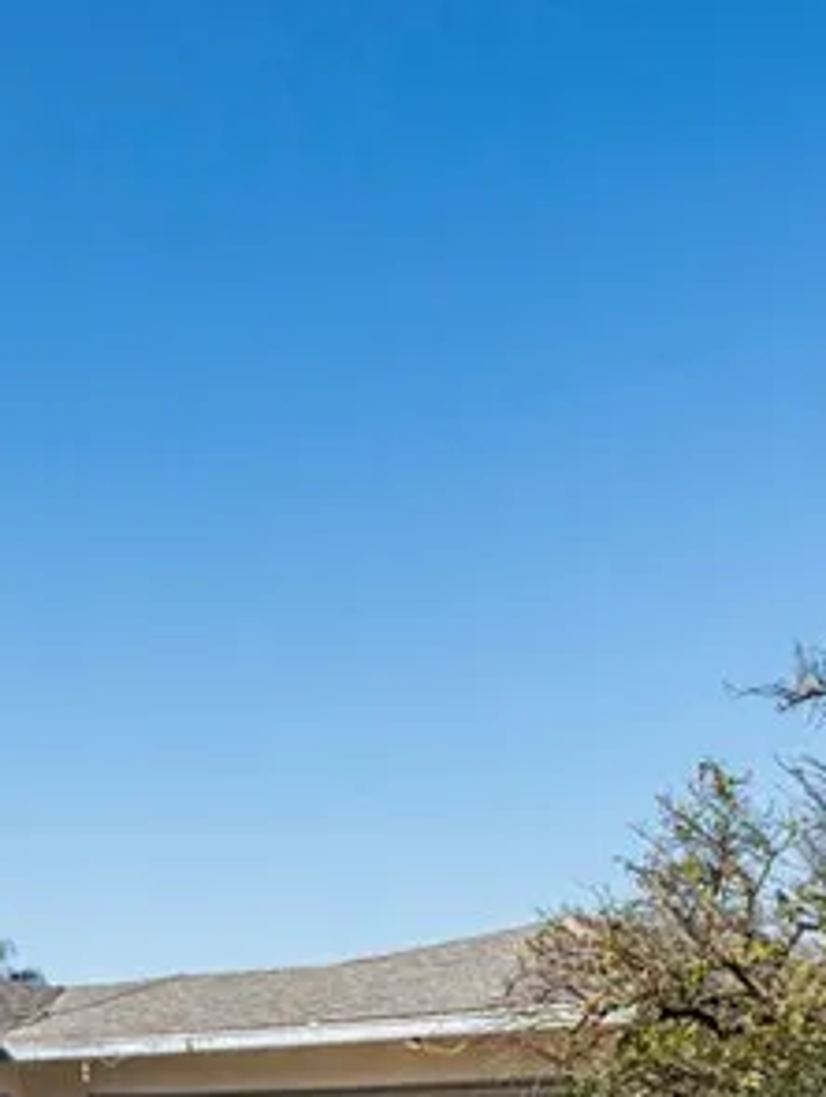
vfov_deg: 26.2
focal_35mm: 70
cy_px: 1106
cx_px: -208
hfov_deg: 19.6
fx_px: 2222
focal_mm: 21
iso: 250
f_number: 5.6
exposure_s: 1/1000
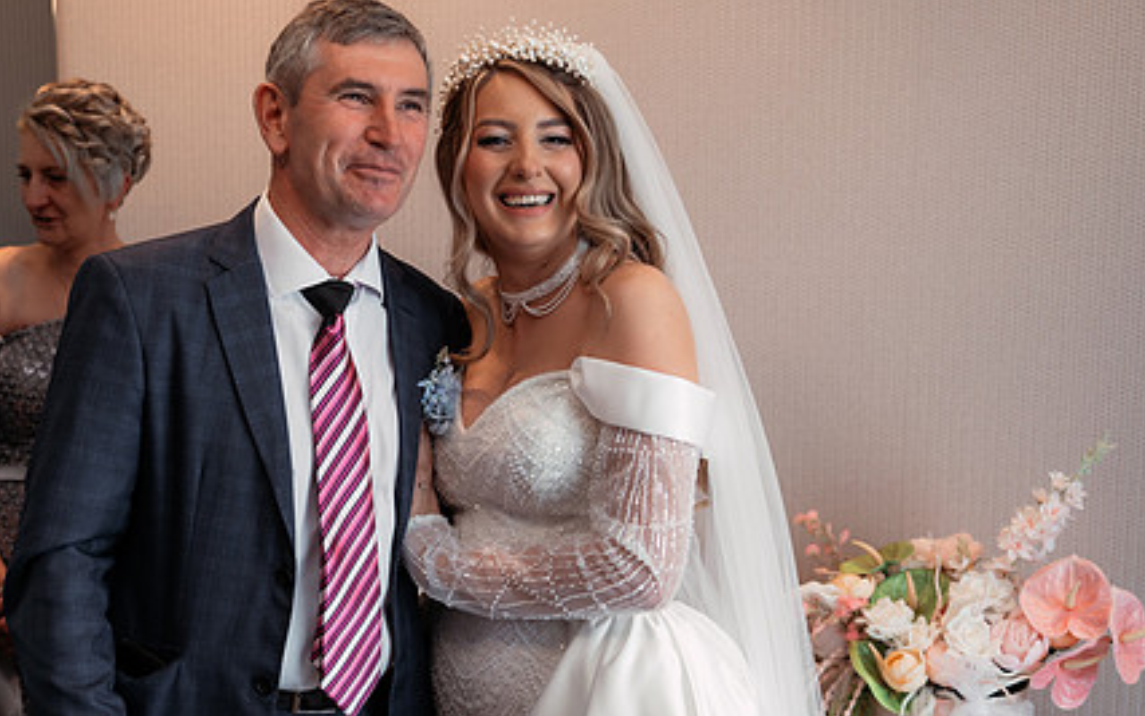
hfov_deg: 42.2
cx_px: 400
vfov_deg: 27.3
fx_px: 1467
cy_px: 451
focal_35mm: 47
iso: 640
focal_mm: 34
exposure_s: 1/200
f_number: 2.8
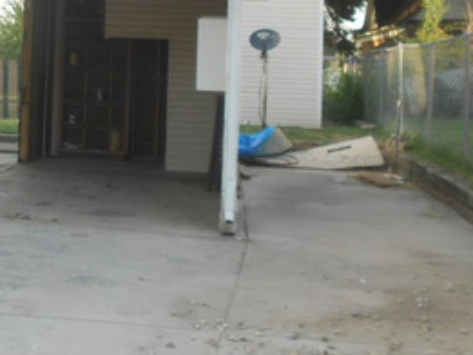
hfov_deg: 26.8
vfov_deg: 20.2
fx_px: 971
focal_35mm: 71
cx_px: 83
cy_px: 9
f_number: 3.4
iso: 80
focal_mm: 5.1
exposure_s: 1/125
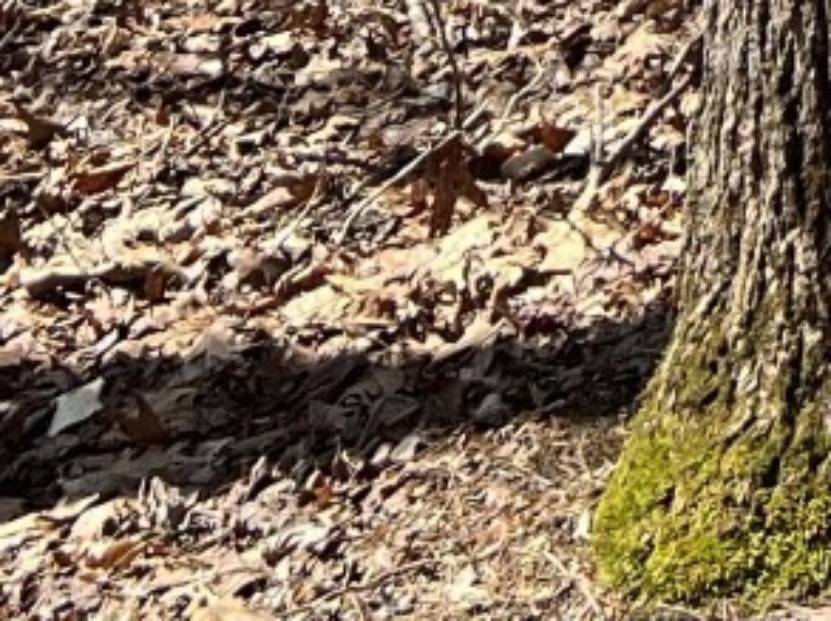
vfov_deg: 7.0
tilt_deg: +0.5
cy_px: -1418
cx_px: 1432
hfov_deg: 10.3
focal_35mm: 182
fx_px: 4364
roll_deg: +1.4
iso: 50
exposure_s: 1/1089
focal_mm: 5.7
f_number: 1.5
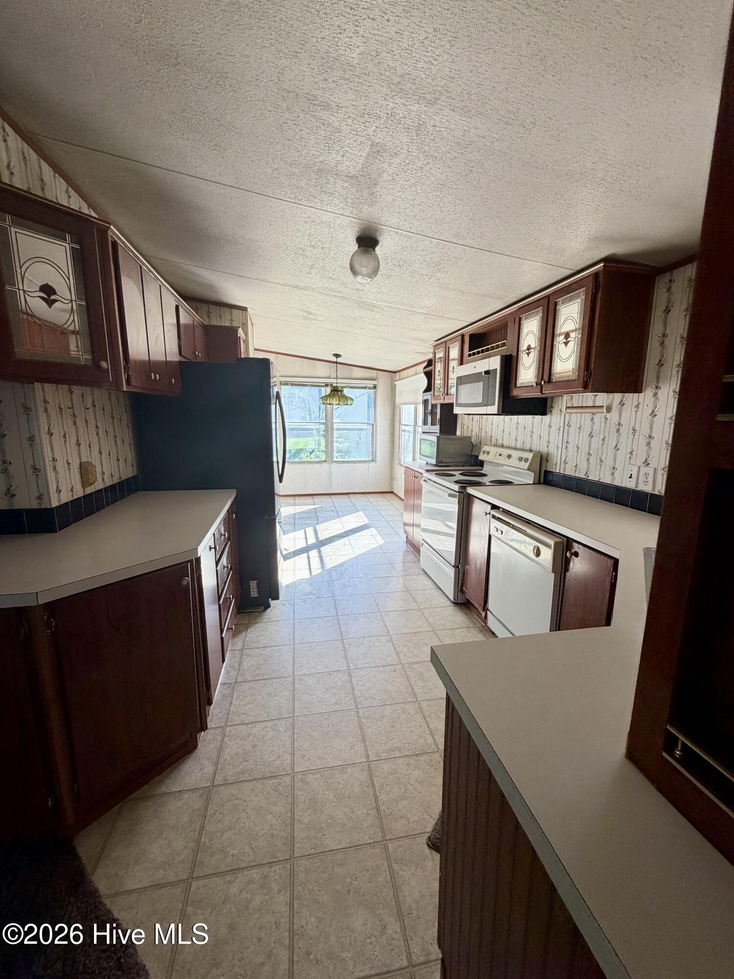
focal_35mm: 14
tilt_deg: -8.5
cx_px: 367
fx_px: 396
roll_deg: -1.5
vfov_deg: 102.1
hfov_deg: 85.7
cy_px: 490
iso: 160
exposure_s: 1/121
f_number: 2.2
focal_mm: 2.22
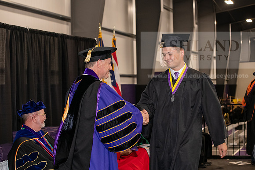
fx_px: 496
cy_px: 85
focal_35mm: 70
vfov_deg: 19.5
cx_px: 128
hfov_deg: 28.8
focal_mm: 70
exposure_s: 1/200
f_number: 5
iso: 2500
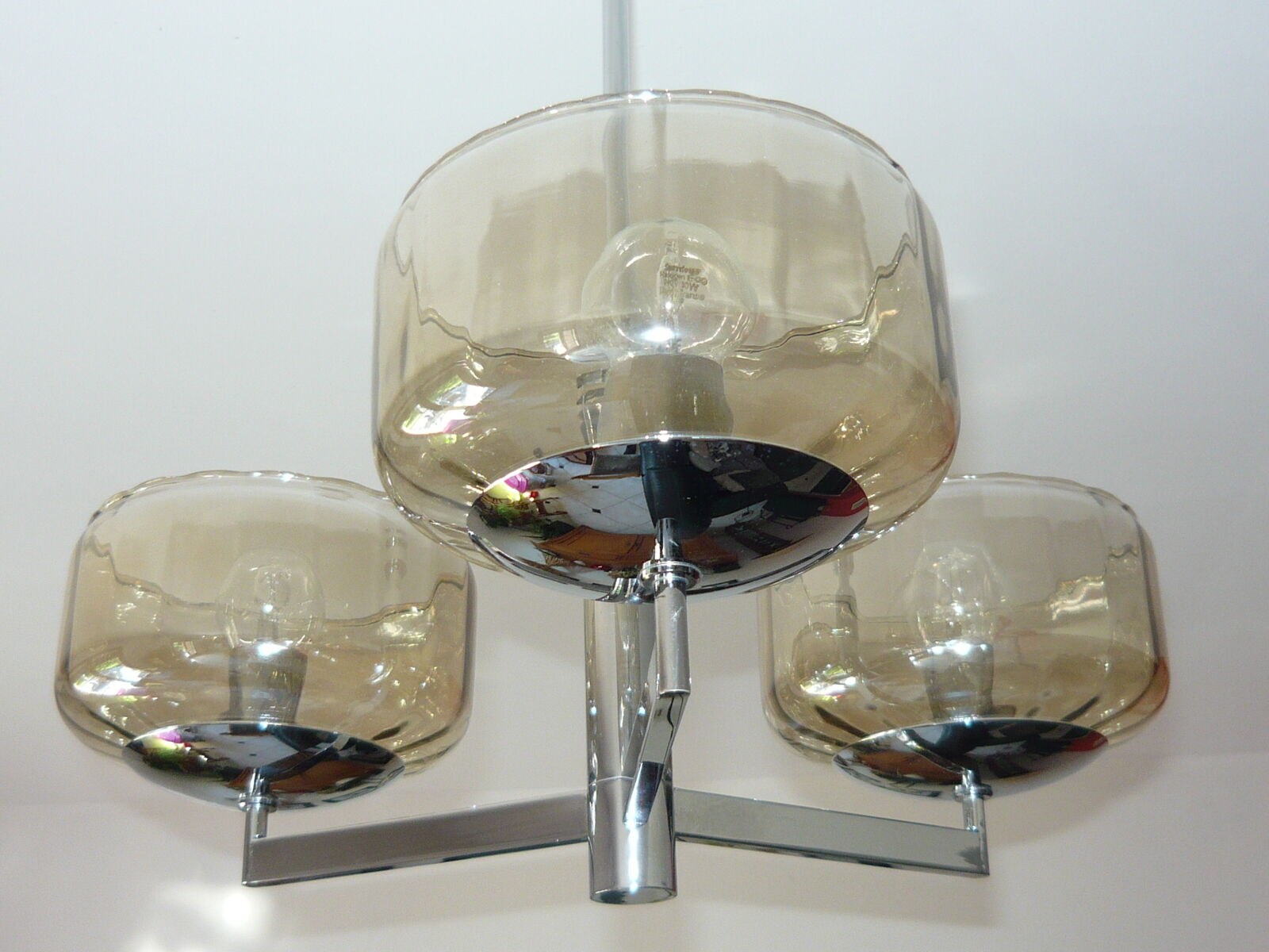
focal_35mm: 49
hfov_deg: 38.9
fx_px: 1796
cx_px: 634
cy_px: 476
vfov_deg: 29.7
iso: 100
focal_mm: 5.5
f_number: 2.8
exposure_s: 1/30
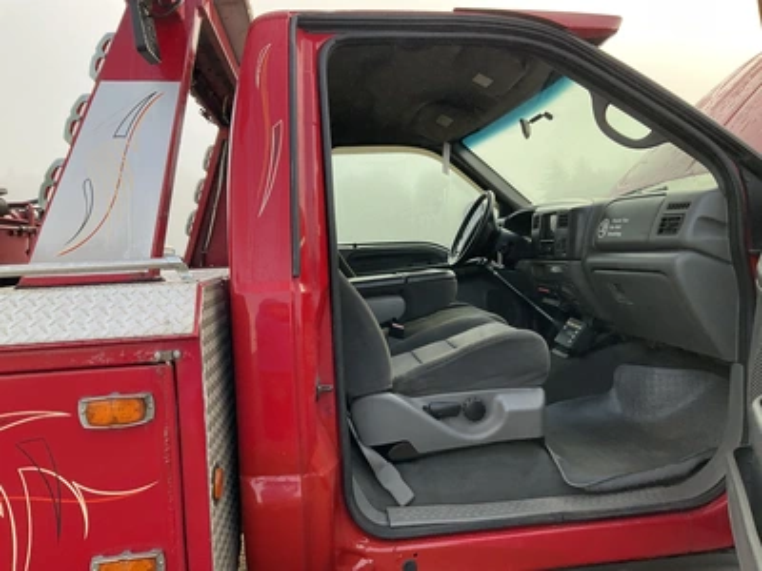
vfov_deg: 48.2
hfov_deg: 61.7
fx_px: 638
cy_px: 286
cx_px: 381
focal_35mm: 29
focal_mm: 3
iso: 25
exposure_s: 1/273
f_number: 1.8
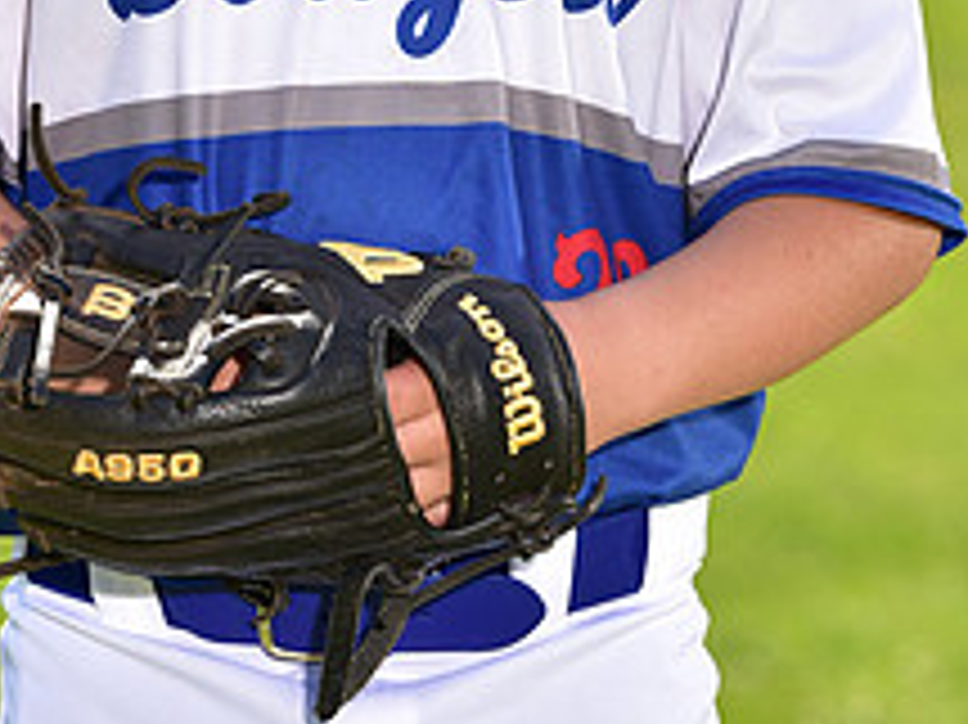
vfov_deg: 4.2
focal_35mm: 350
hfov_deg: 5.7
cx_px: 389
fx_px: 9782
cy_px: -261
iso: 80
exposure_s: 1/200
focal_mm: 135
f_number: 5.6
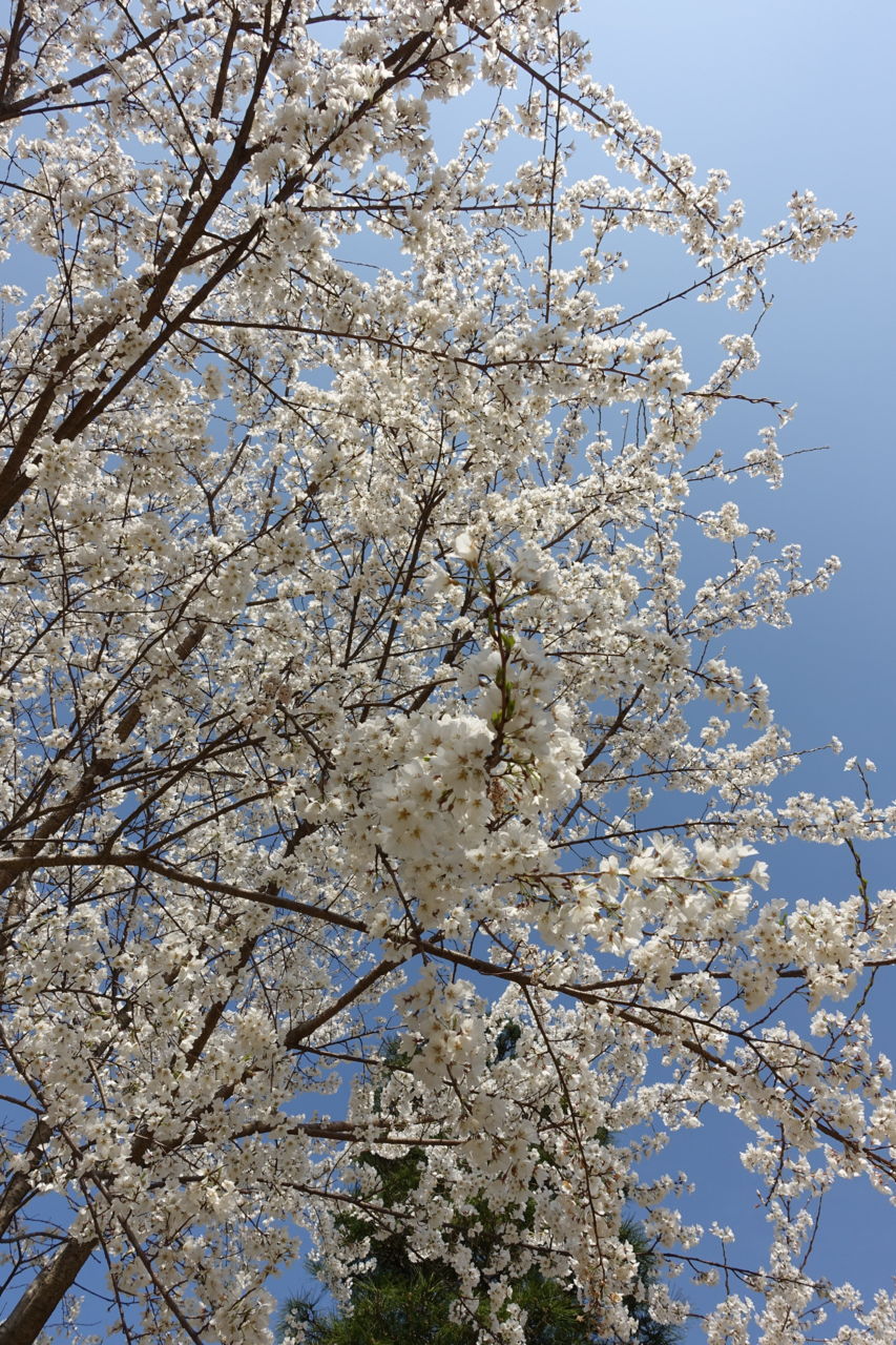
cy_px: 672
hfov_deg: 53.1
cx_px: 448
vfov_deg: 73.8
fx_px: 896
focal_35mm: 24
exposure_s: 1/800
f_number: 5.6
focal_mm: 8.8
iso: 125
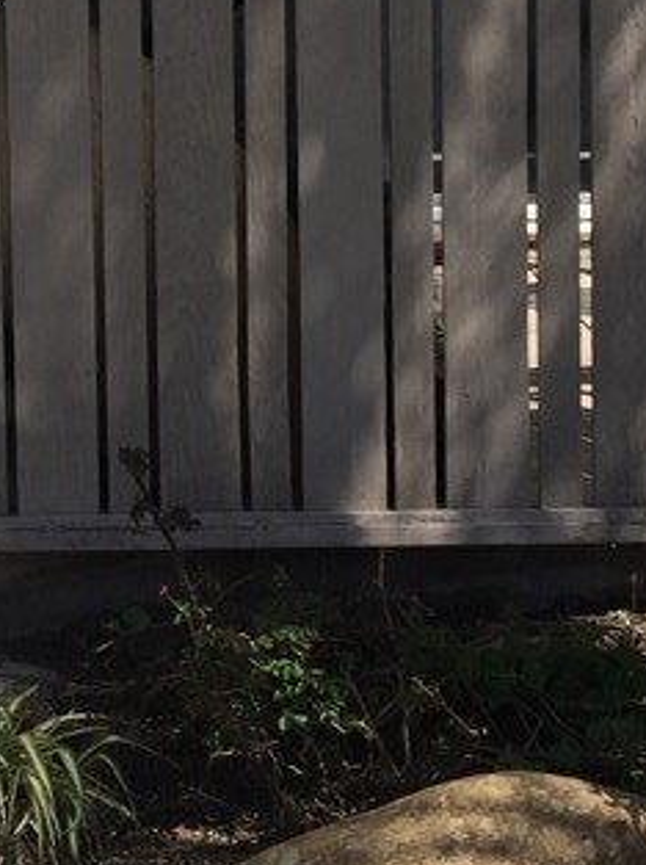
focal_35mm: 95
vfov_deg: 20.2
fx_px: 2369
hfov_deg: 15.1
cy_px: 53
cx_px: -61
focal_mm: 4.15
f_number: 2.2
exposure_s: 1/2825
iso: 32
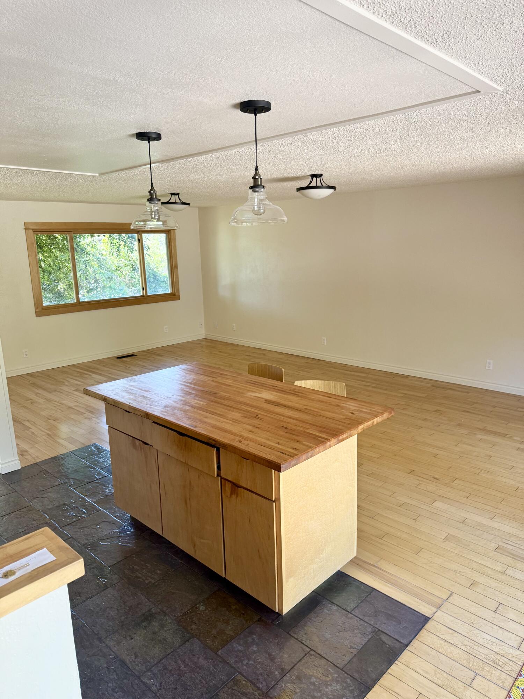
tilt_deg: -12.8
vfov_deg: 71.6
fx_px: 484
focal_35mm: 24
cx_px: 262
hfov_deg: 56.8
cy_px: 350
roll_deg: +2.0
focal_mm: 6.76
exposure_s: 1/121
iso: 200
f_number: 1.78
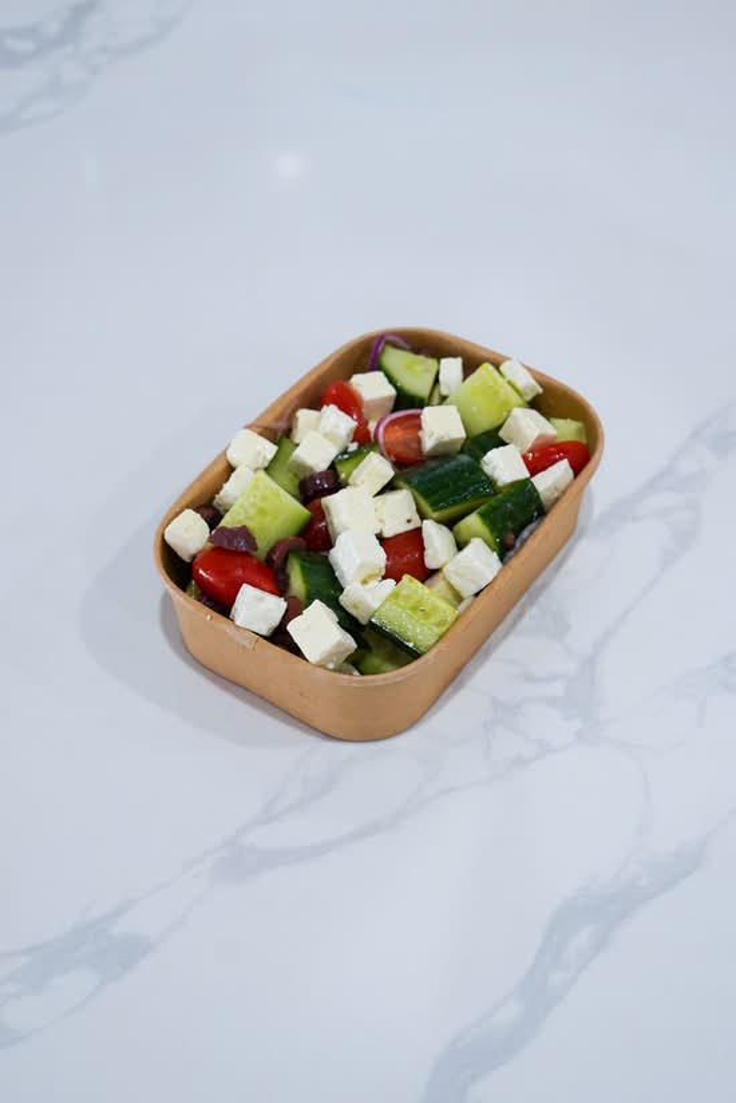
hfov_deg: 26.0
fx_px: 1593
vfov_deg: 38.2
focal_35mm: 52
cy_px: 552
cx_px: 368
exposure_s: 1/50
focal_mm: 35
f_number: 4
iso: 250
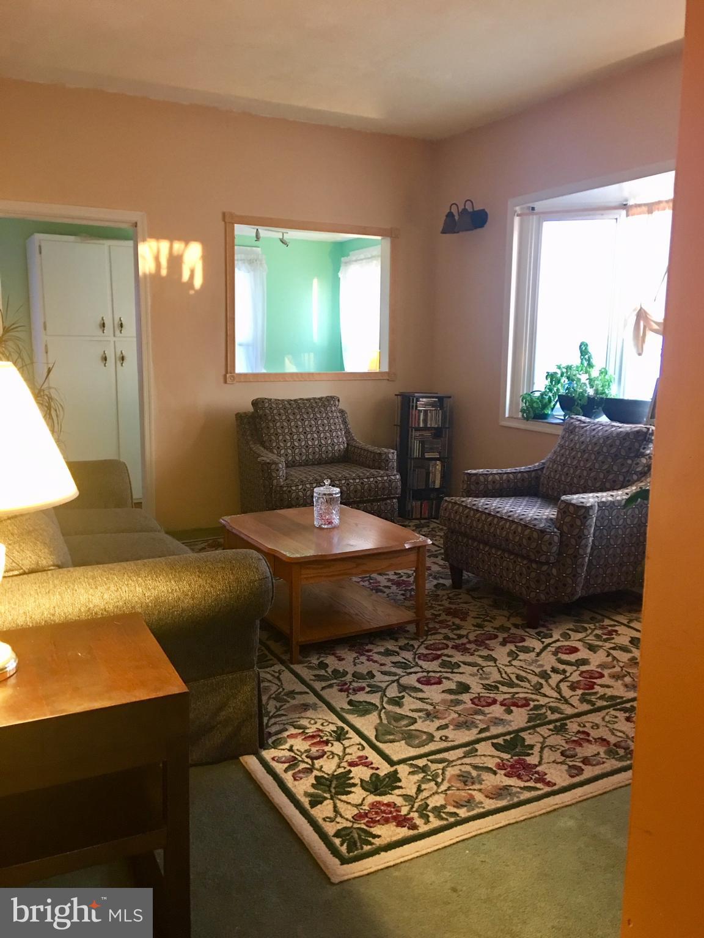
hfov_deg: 48.2
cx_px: 352
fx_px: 786
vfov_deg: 61.7
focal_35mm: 29
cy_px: 469
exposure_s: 1/8
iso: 100
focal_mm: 4.15
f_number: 2.2
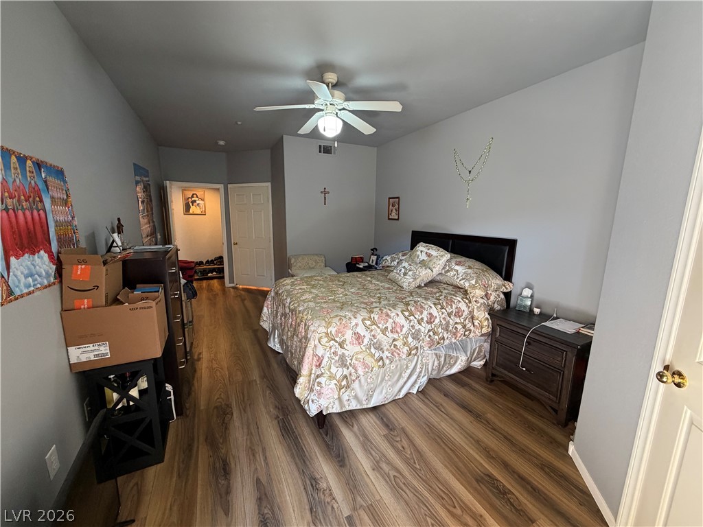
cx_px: 352
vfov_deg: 85.7
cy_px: 264
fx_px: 284
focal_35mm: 14
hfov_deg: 102.1
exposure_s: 1/60
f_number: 2.2
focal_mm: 2.22
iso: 320
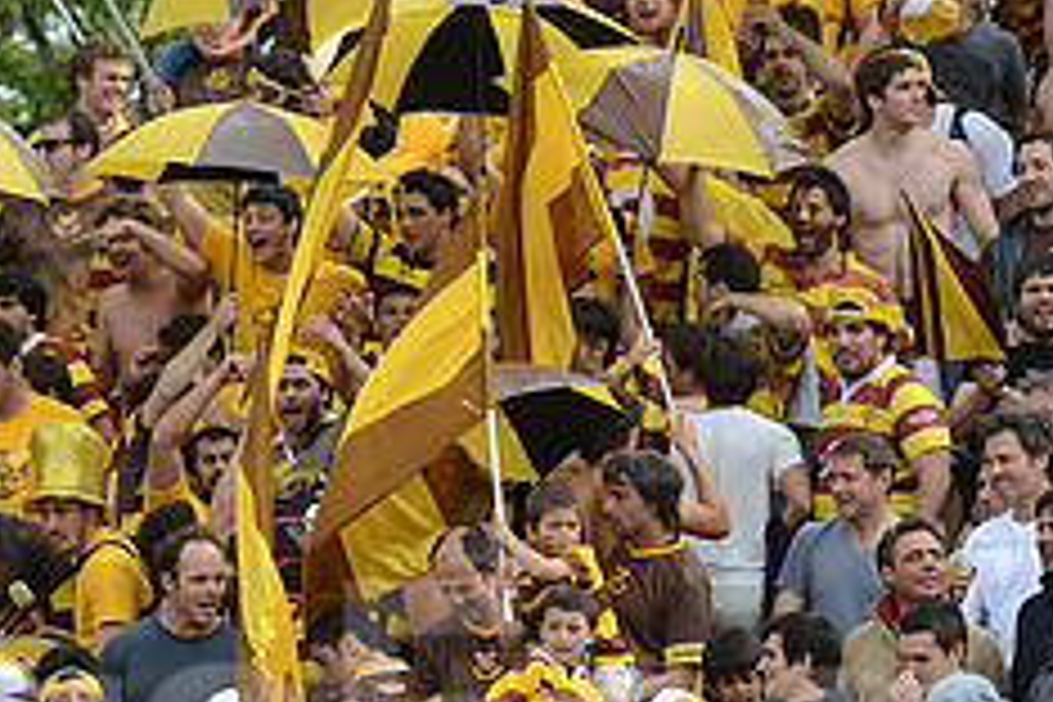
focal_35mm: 359
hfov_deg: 5.7
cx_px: 148
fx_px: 10500
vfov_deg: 3.8
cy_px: 718
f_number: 2.8
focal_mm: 145
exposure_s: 1/1250
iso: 250
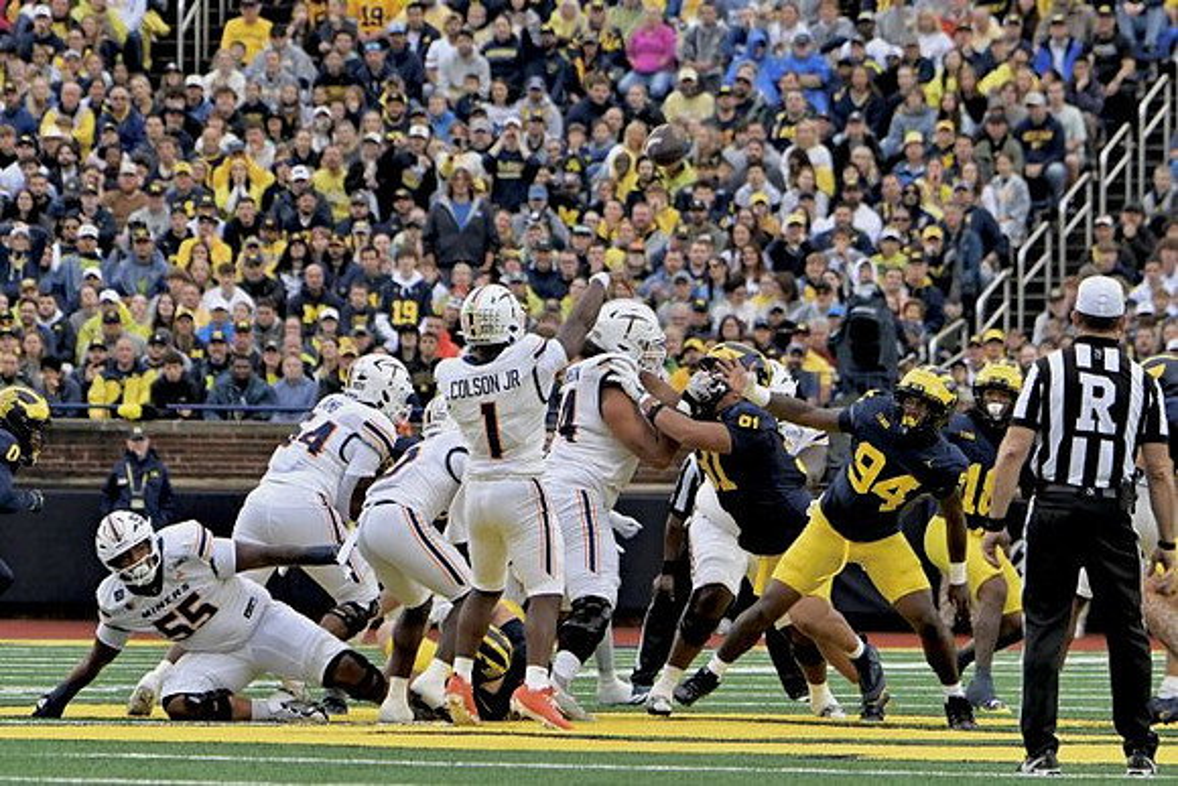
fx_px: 11291
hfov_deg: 6.0
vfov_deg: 4.0
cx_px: 589
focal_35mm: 345
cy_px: 393
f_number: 5.3
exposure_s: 1/1000
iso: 1250
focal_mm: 230
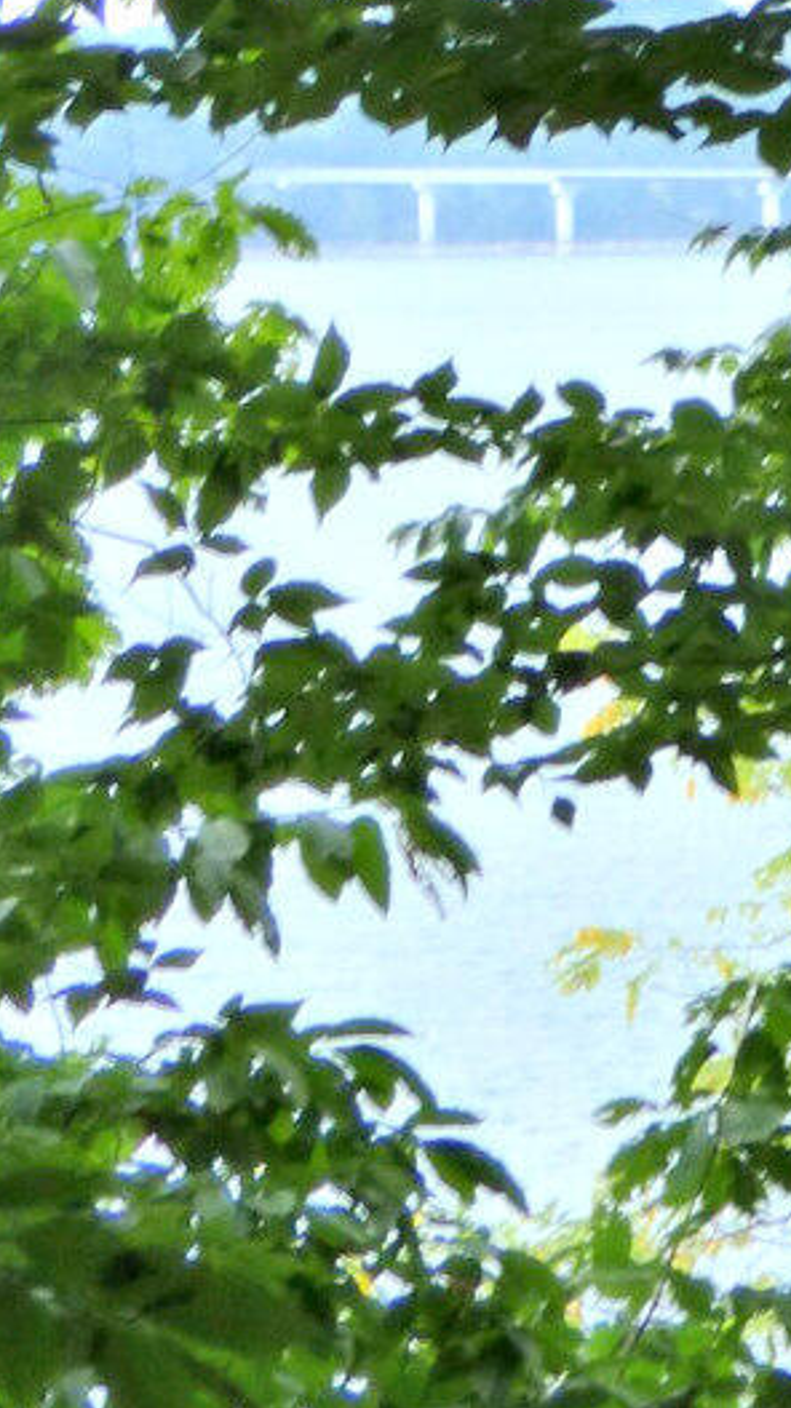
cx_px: 911
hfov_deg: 3.4
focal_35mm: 360
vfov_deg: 5.9
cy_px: -685
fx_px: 13439
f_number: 4.8
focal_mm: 17.01
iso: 200
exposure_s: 1/125
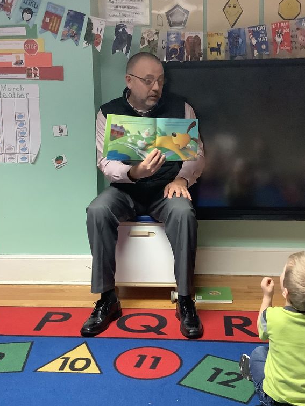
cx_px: 158
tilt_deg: -9.2
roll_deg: -0.6
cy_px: 201
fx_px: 493
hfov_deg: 34.3
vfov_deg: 44.8
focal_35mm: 42
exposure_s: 1/40
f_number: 2.4
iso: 320
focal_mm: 3.3
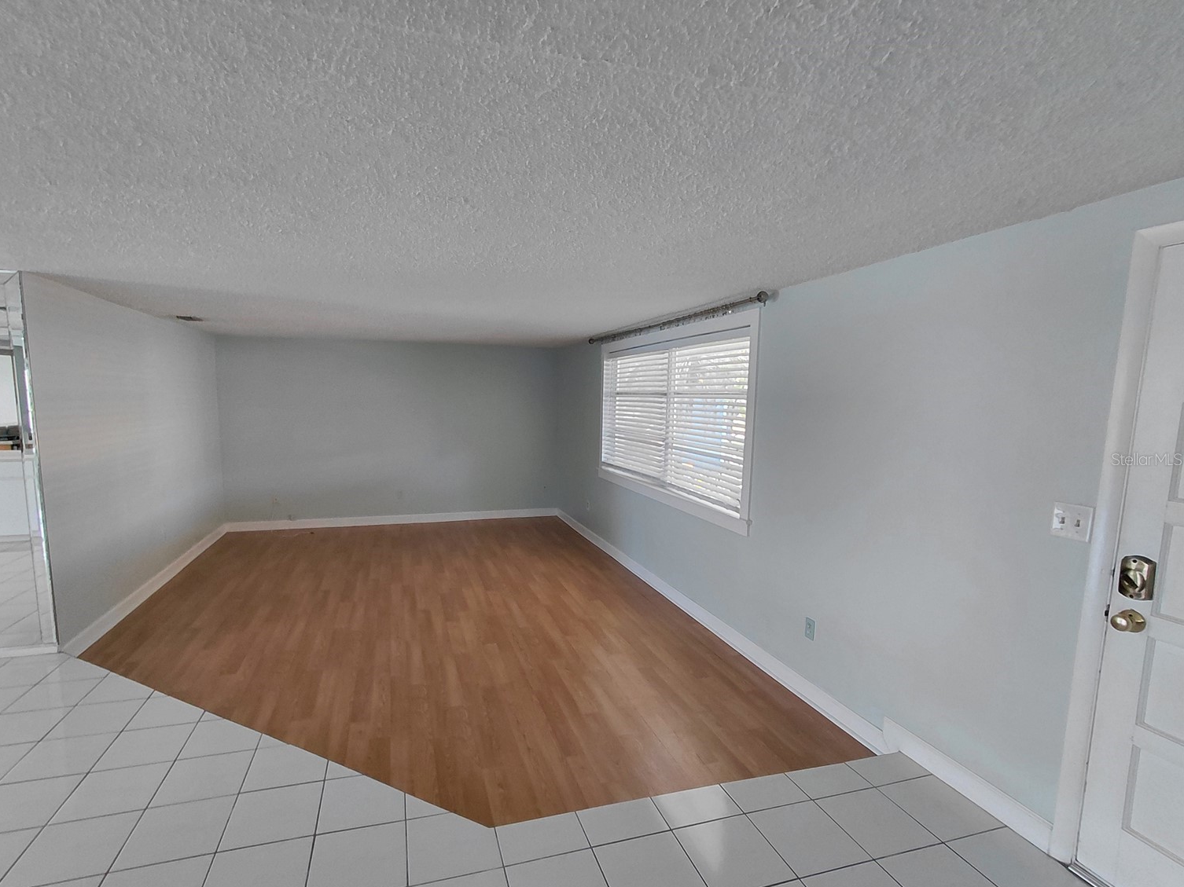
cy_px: 459
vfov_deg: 74.7
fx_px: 581
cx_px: 557
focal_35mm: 17
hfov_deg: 90.9
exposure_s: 1/60
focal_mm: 1.64
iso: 160
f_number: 2.2
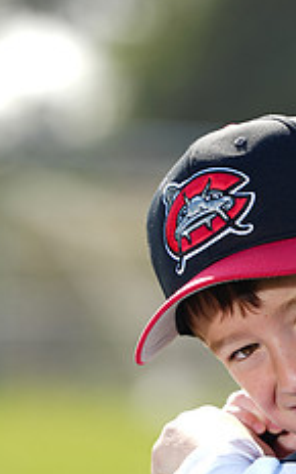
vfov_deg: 4.1
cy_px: 548
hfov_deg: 2.6
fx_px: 6583
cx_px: 334
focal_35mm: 510
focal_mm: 200
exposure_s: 1/250
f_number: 4.5
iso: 64
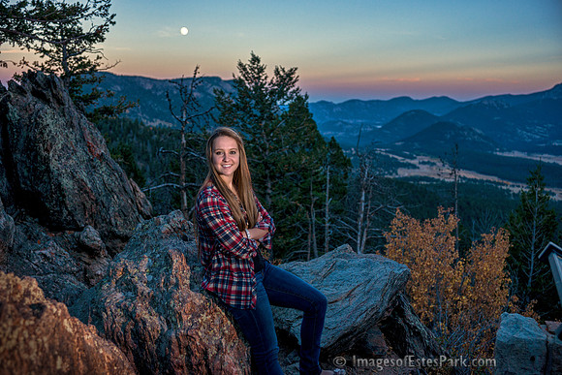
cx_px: 281
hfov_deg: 54.4
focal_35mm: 35
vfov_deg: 37.9
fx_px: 546
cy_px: 188
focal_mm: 35
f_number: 2.8
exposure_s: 1/640
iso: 400
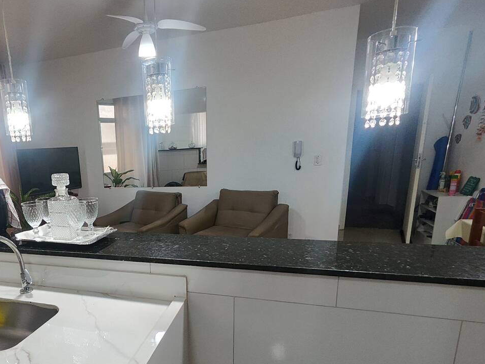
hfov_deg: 68.5
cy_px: 236
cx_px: 142
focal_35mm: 24
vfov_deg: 55.9
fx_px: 336
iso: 101
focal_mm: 1.65
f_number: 2.2
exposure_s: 1/60
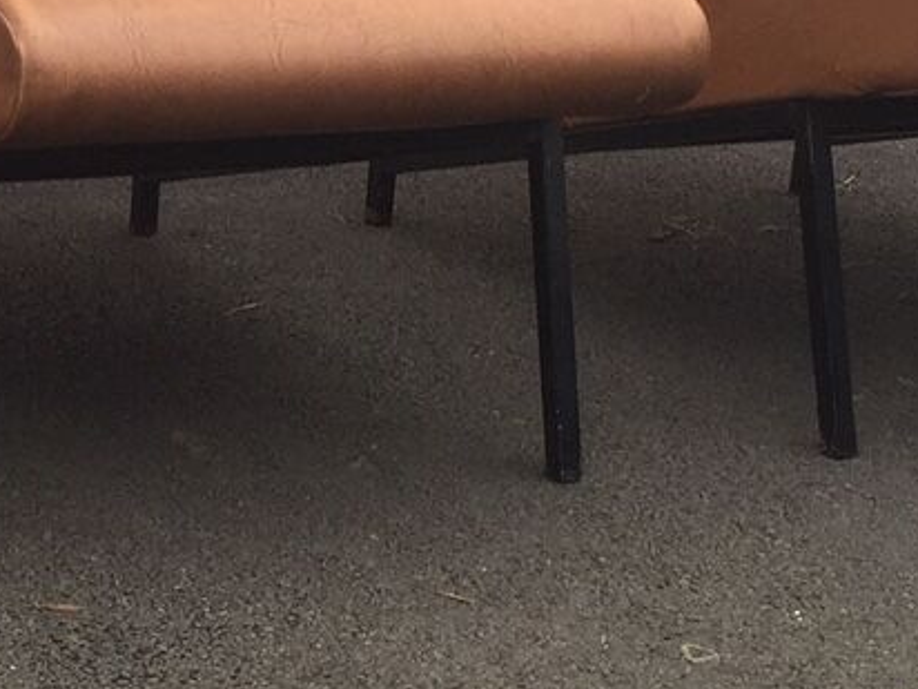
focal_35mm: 115
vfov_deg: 12.8
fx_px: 3050
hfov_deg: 16.6
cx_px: -67
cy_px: 152
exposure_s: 1/151
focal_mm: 4.15
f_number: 2.2
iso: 32
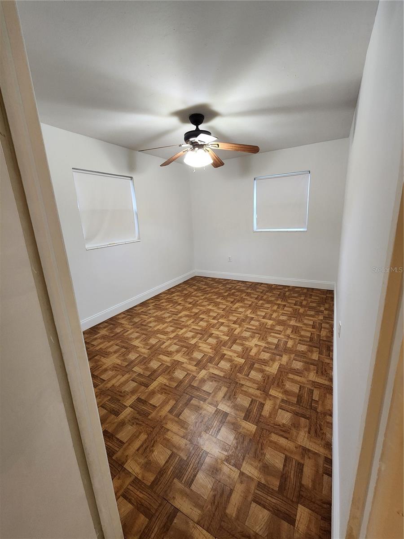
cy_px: 270
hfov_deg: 89.9
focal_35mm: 13
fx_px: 202
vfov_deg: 106.2
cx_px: 202
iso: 400
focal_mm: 2.2
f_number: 2.2
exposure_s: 1/30
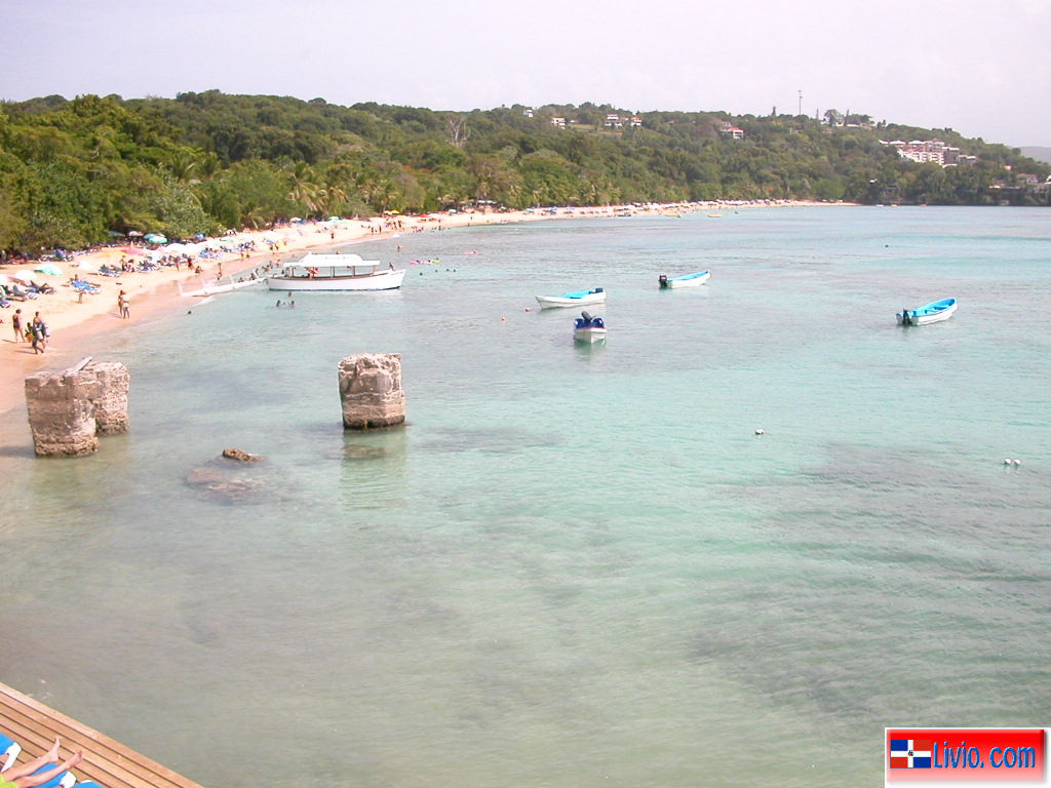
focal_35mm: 37
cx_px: 526
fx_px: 1123
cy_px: 394
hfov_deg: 50.1
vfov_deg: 38.7
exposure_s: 1/1441
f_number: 2.7
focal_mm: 5.6
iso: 100
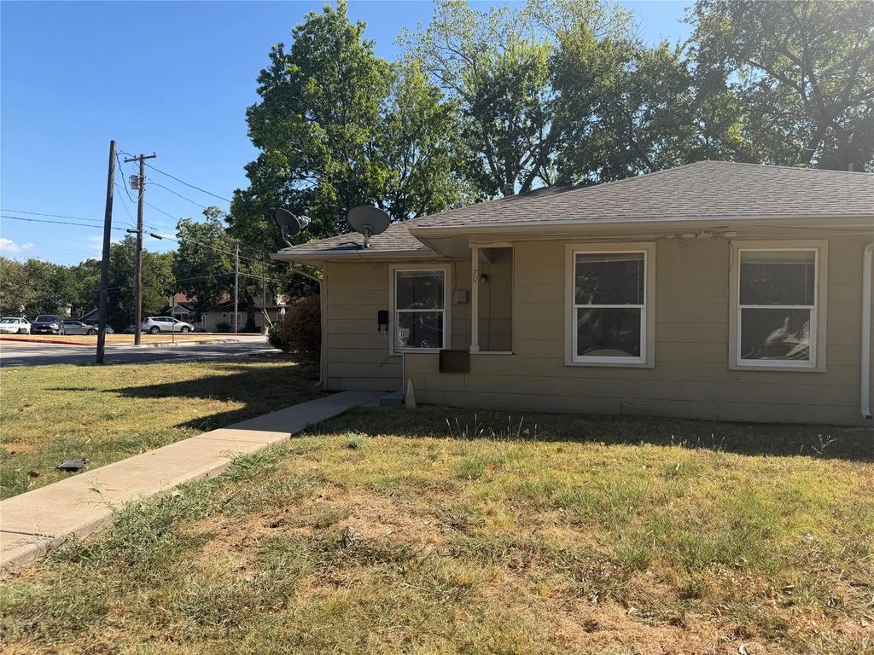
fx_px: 606
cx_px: 437
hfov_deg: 71.6
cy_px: 328
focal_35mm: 24
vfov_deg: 56.8
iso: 80
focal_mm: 6.76
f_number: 1.78
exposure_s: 1/2703
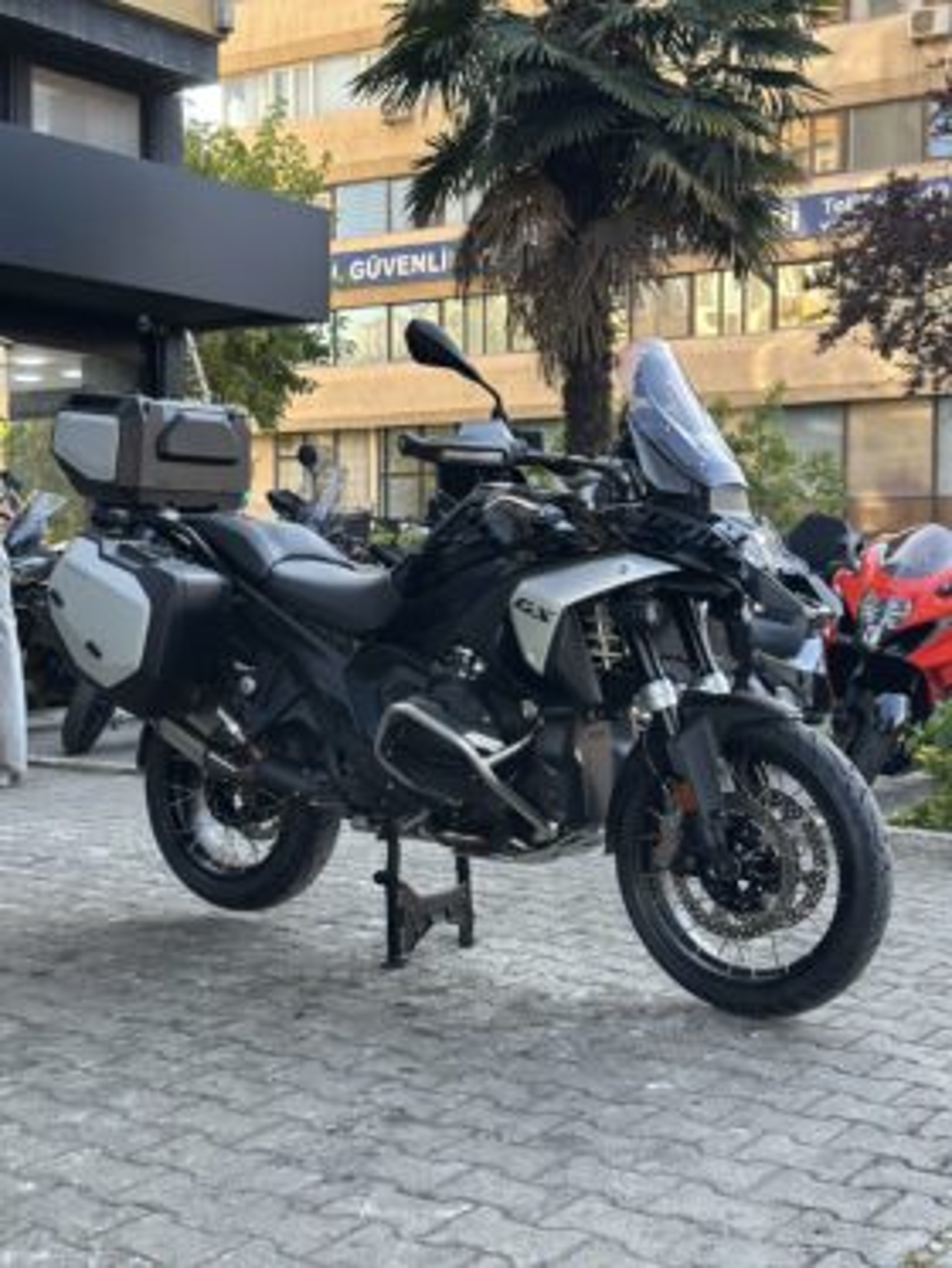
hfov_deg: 30.3
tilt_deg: -1.7
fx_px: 1759
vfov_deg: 39.6
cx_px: 476
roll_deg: -0.3
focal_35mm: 48
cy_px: 634
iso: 80
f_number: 1.78
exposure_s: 1/270
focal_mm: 6.86
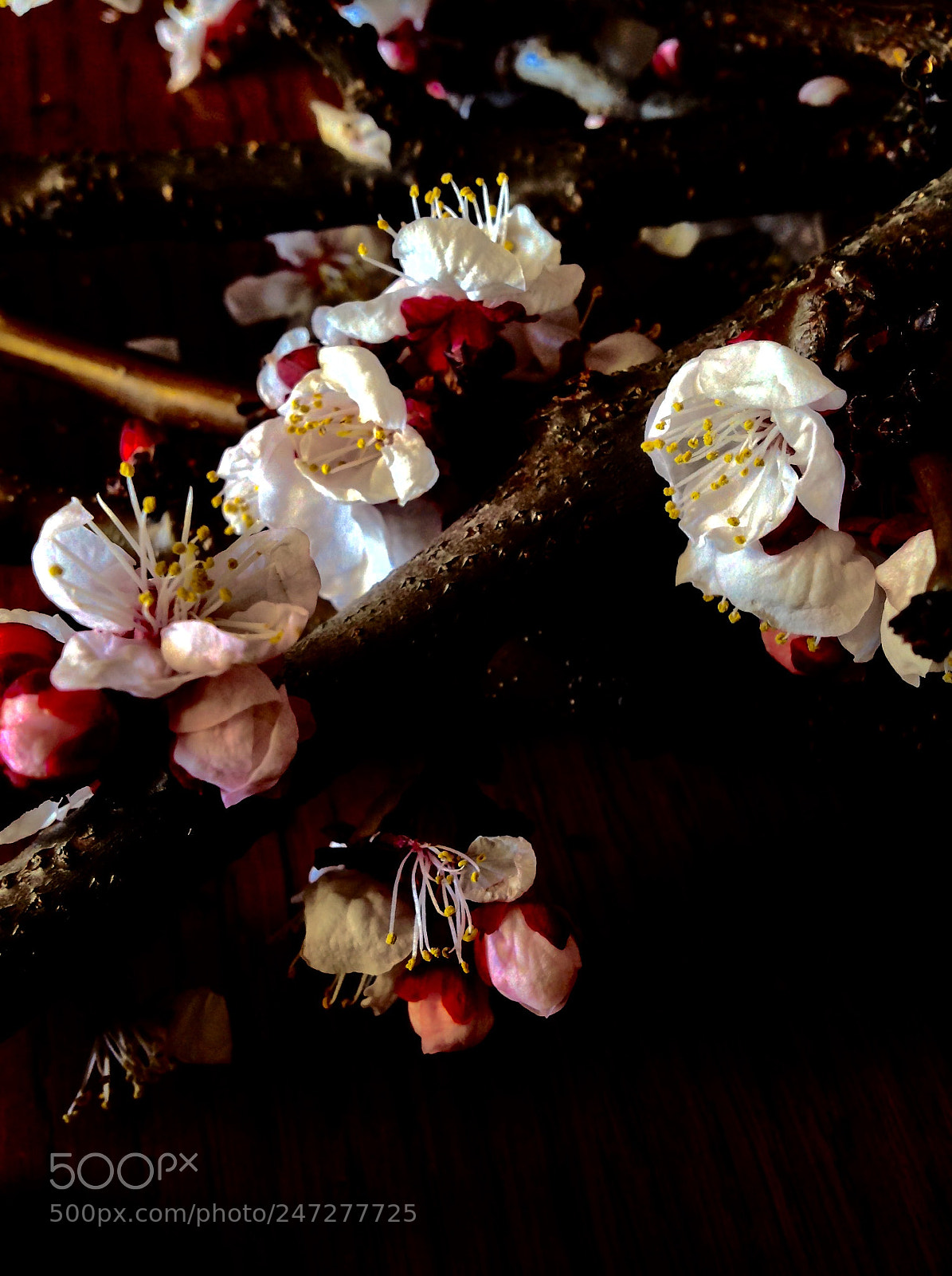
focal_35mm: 35
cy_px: 638
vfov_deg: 52.7
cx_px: 476
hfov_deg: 40.6
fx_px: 1287
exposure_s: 1/24
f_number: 2.4
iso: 50
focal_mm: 4.28
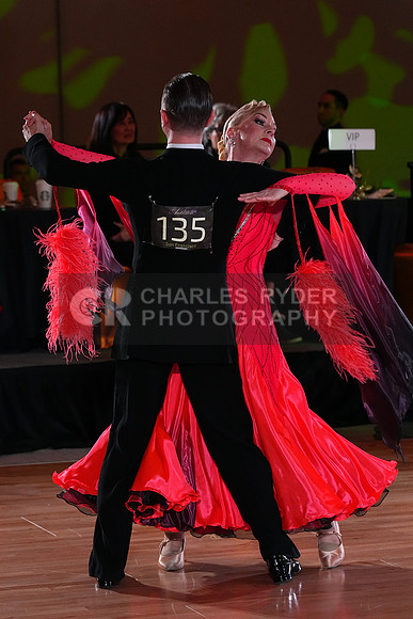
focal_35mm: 153
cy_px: 310
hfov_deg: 9.0
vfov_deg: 13.4
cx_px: 206
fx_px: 2631
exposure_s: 1/400
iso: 5000
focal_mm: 153
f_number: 5.6
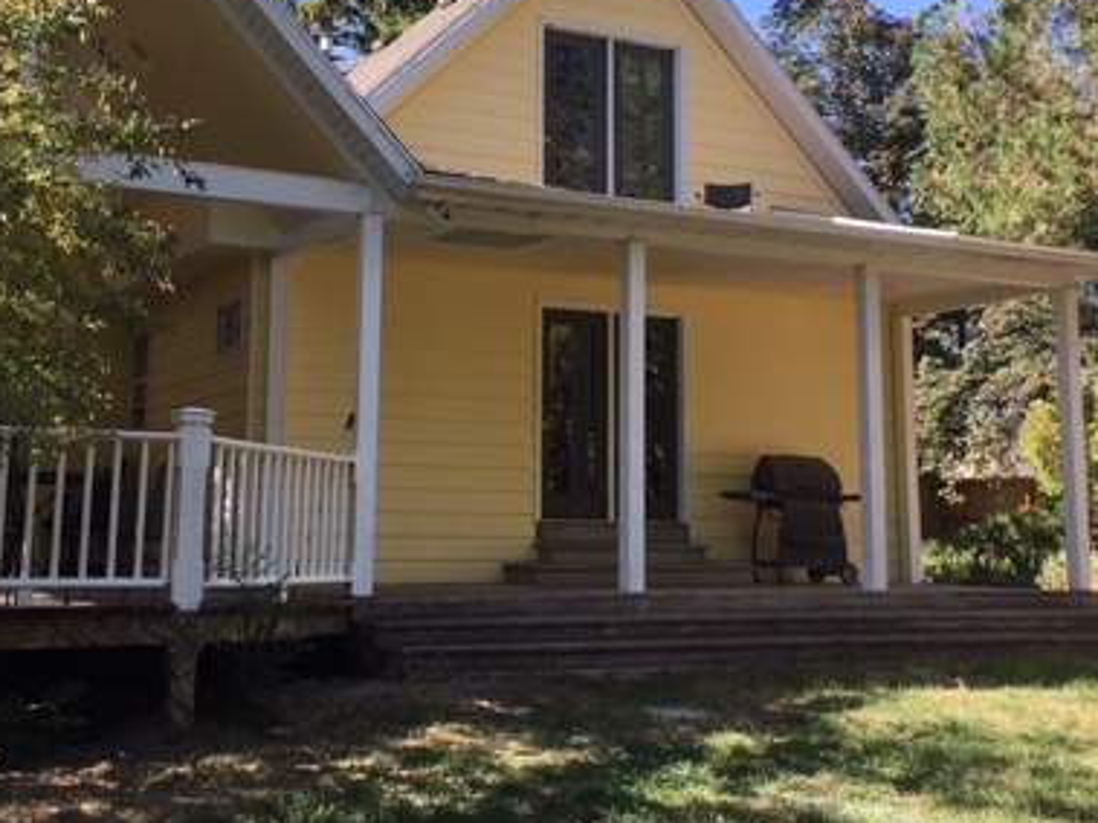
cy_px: 281
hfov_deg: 38.9
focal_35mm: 49
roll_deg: -0.2
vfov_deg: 29.5
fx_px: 1554
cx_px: 495
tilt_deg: +9.6
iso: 25
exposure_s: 1/427
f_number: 2.2
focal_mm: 4.15
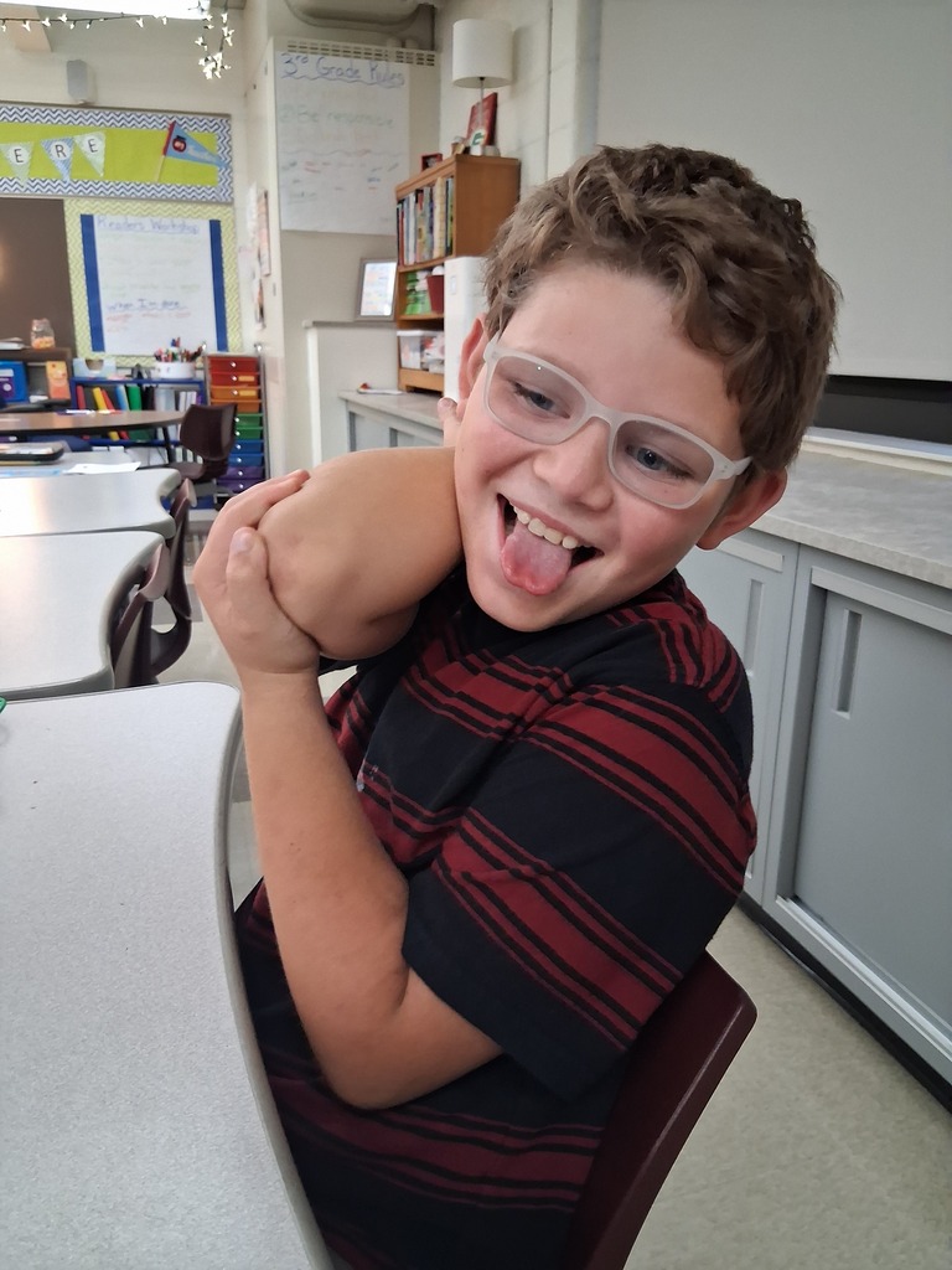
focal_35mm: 26
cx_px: 476
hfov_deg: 53.1
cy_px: 635
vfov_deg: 67.3
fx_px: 953
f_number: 1.8
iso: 640
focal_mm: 3.98
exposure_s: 1/50
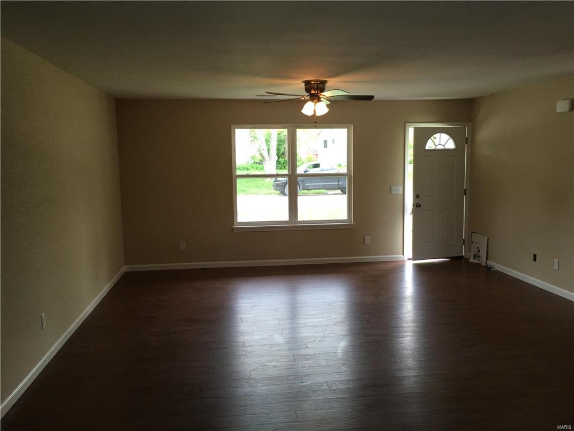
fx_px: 481
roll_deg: -0.3
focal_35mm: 29
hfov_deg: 61.7
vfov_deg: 48.2
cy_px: 216
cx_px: 287
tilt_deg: -5.8
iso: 32
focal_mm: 4.15
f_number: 2.2
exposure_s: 1/30
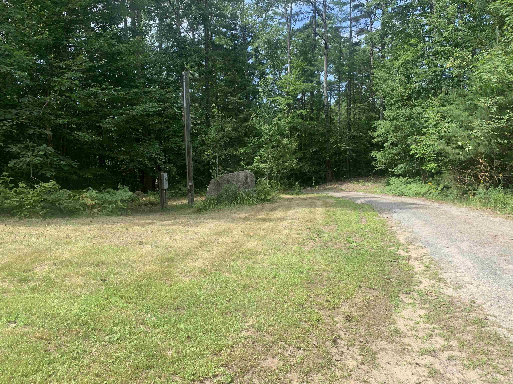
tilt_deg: -8.2
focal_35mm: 26
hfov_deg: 67.3
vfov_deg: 53.1
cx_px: 256
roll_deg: +1.4
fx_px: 385
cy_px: 192
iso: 25
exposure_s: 1/651
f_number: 1.8
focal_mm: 4.25
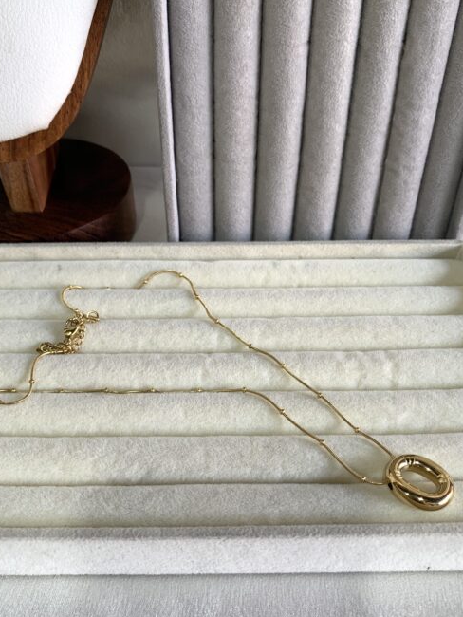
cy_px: 316
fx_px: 570
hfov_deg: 44.2
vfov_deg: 56.8
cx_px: 217
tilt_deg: -47.7
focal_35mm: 32
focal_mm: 4.25
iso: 50
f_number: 1.8
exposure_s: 1/50
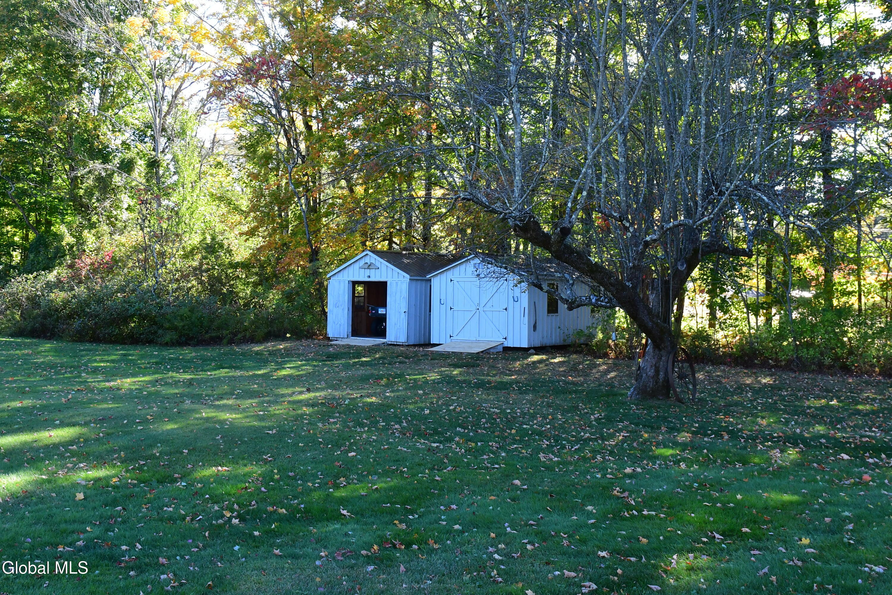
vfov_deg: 36.9
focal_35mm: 36
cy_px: 298
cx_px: 446
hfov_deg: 53.1
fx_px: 892
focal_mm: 18
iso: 800
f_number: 9
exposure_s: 1/125
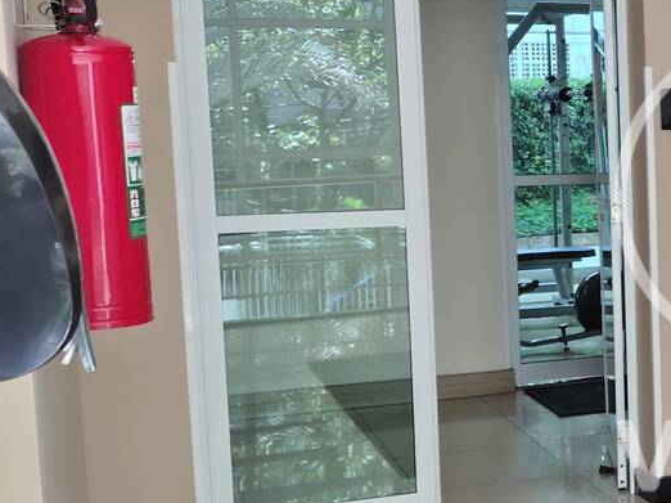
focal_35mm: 69
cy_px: 275
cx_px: 796
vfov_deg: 21.3
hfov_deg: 25.4
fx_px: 1337
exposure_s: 1/60
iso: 261
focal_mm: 4.71
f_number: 1.7
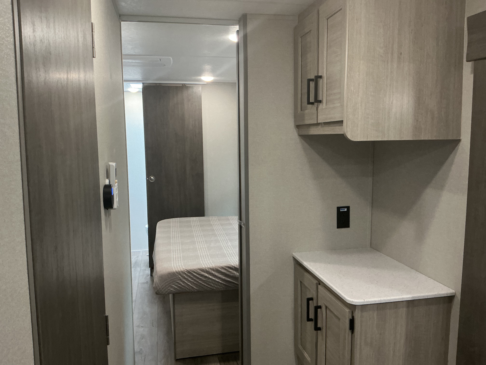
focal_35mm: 29
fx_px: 407
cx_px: 243
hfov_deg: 61.7
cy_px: 182
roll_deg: +0.2
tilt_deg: -7.5
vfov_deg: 48.2
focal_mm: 3
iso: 200
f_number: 1.8
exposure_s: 1/33
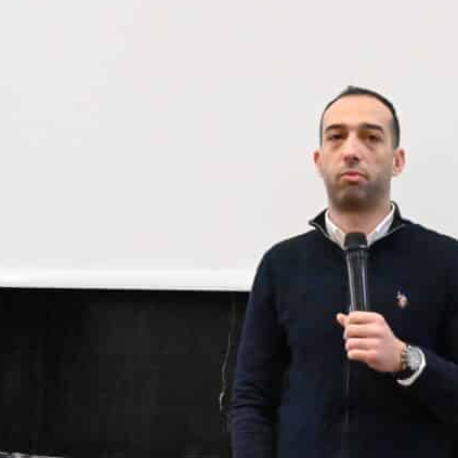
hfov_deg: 22.7
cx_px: 341
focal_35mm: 76
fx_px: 1131
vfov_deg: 22.7
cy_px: 343
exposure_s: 1/400
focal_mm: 24.5
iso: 22800
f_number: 5.6
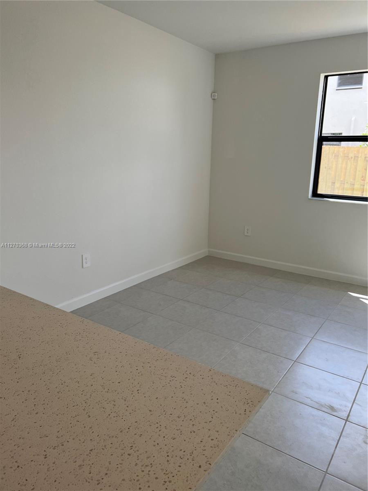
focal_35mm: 26
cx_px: 184
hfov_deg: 53.1
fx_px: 369
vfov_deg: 67.3
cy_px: 246
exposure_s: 1/272
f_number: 1.5
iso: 40
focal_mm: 5.7
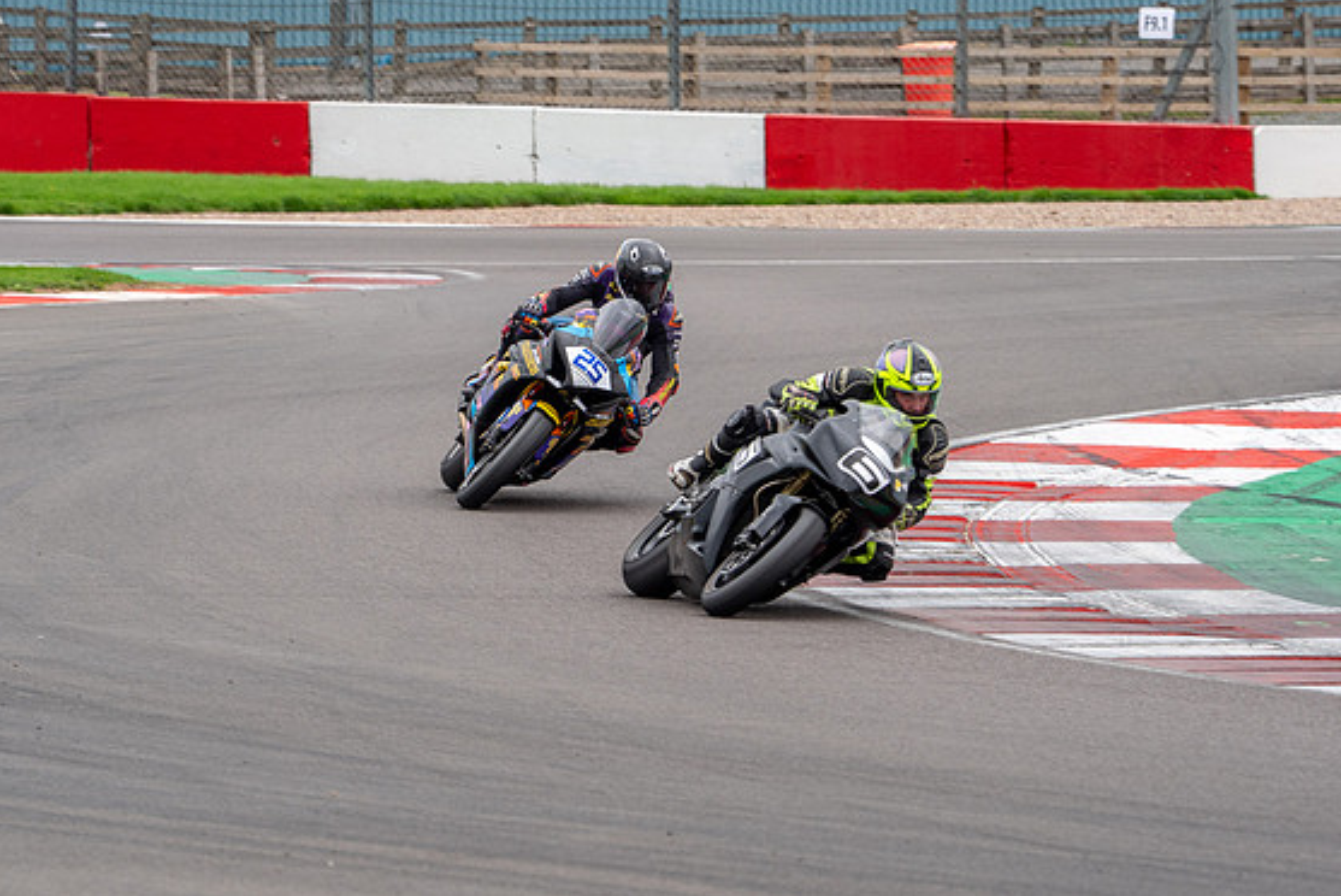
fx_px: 11665
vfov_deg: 4.4
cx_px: 547
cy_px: 335
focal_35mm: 313
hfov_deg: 6.6
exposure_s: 1/250
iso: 500
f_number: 8
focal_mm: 249
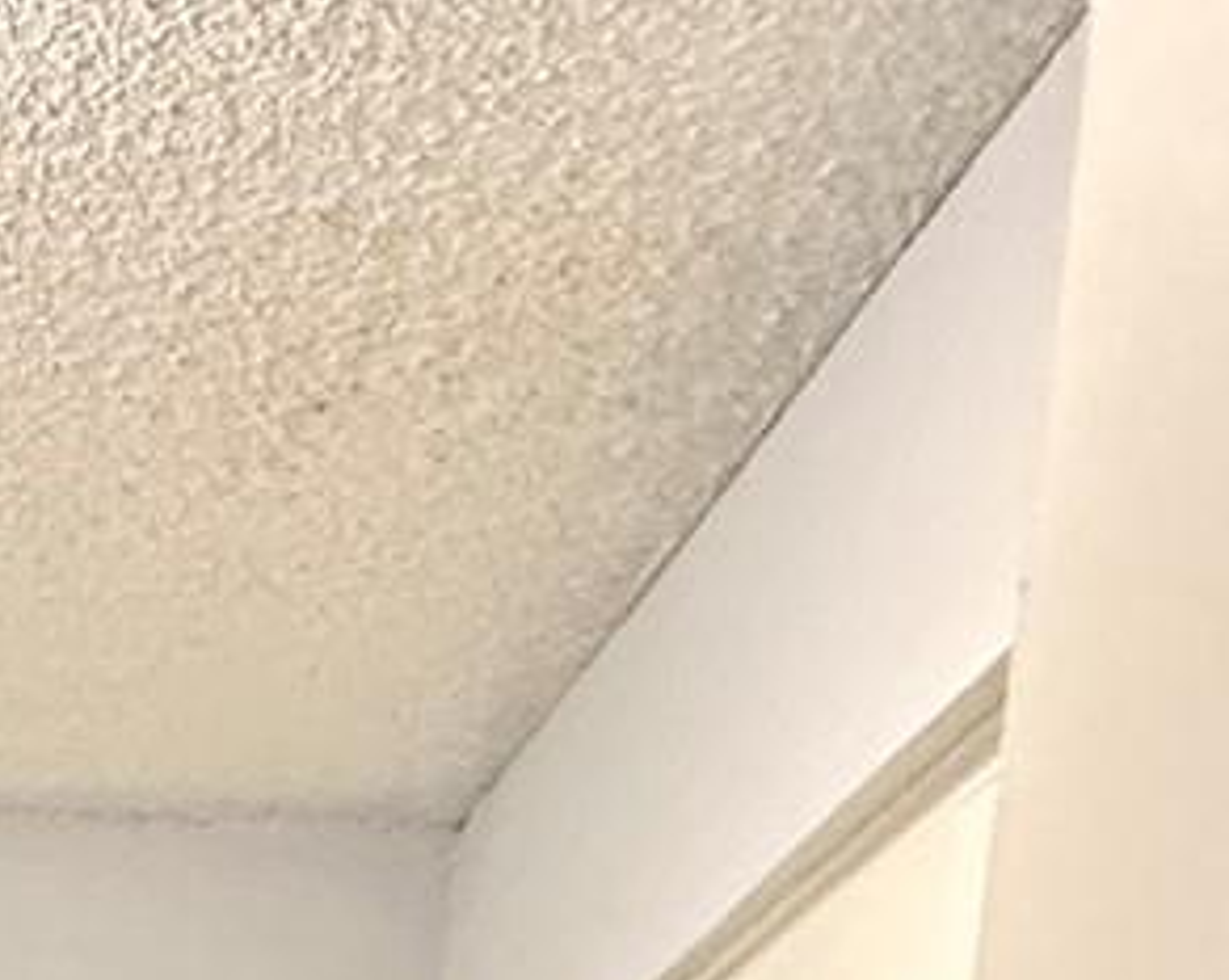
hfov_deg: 18.0
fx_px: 3488
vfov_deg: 11.8
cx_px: -585
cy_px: 2582
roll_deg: -2.1
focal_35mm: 96
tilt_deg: -10.3
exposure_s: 1/120
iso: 200
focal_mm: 2.22
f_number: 2.2
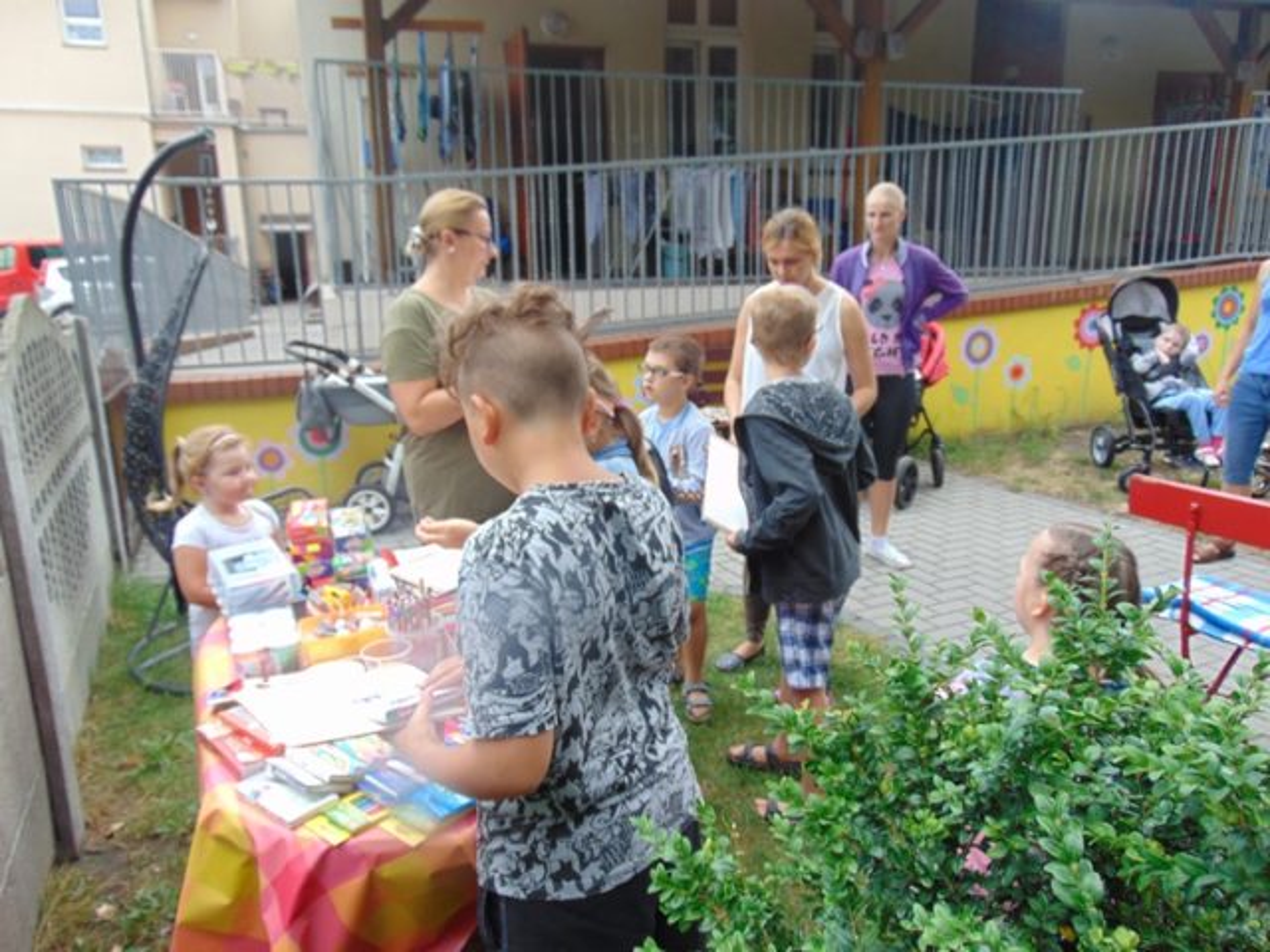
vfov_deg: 54.9
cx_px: 635
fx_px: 917
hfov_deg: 69.4
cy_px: 476
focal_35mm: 25
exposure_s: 1/125
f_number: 3
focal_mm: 4.5
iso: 80
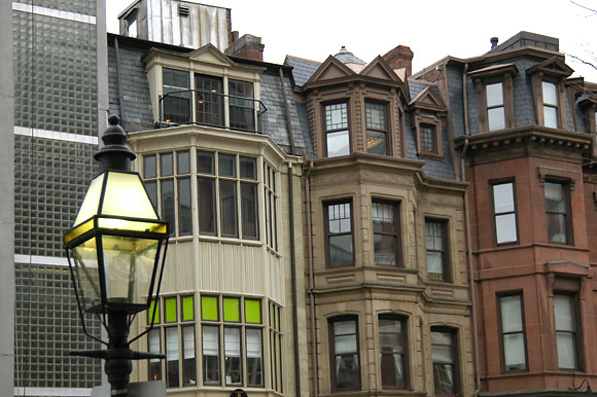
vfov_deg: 18.9
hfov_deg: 28.1
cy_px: 198
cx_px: 298
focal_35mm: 72
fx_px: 1193
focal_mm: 48
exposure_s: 1/180
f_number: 4.8
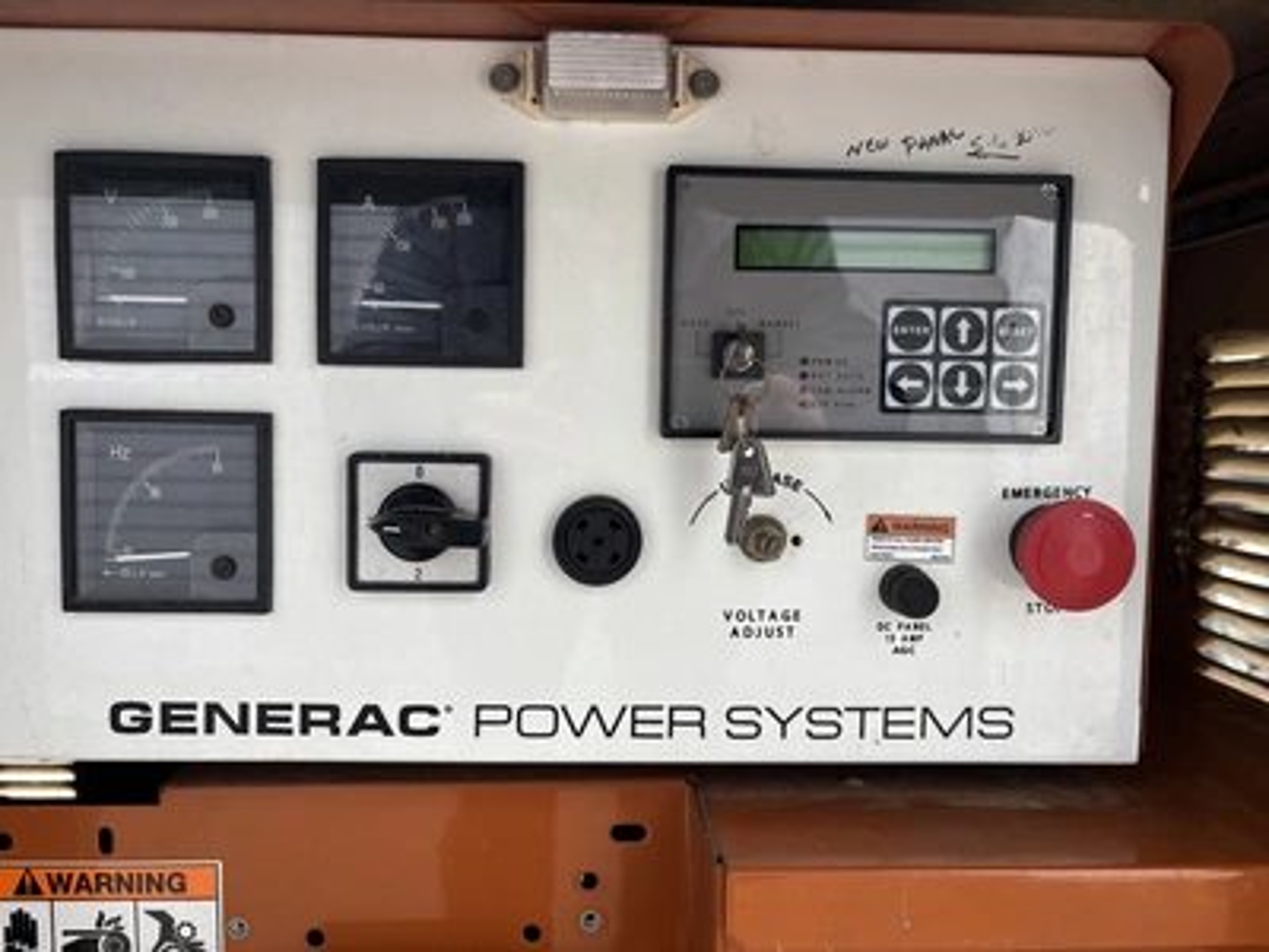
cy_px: 476
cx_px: 634
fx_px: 953
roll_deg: -1.7
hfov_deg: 67.3
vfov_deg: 53.1
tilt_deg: -4.5
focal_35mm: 26
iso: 50
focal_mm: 5.96
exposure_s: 1/382
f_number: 1.6
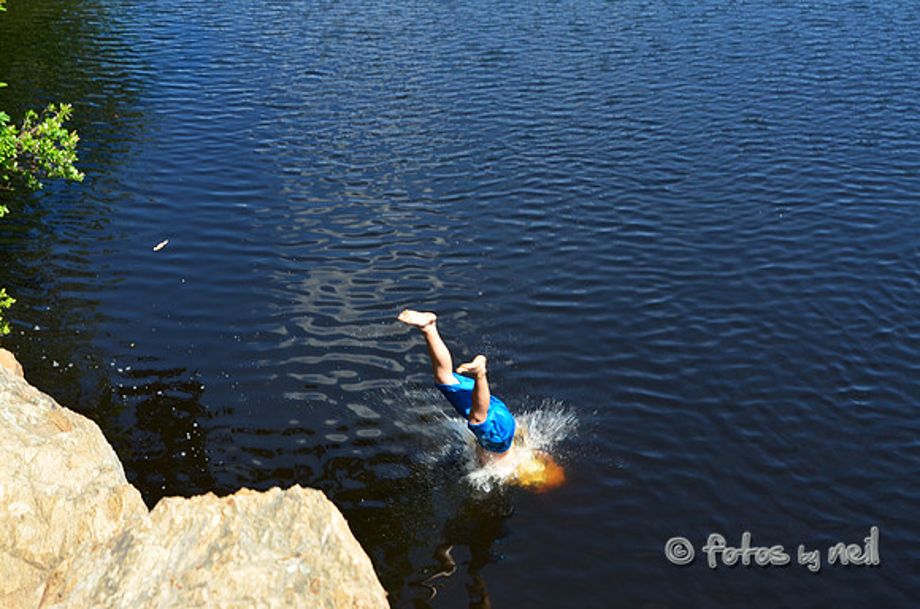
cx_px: 460
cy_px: 304
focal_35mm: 48
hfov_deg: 41.2
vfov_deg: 27.9
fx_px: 1224
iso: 400
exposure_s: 1/320
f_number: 9
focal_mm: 32
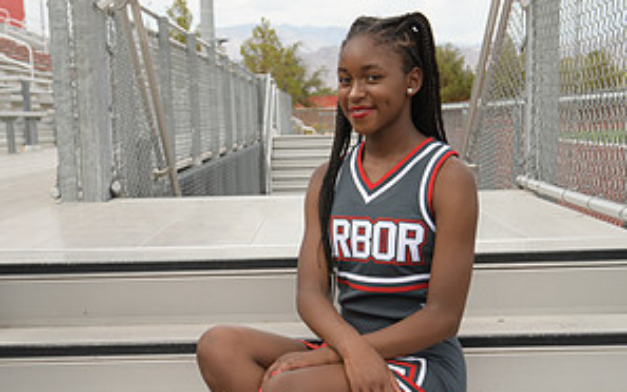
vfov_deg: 17.5
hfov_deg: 27.8
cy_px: 322
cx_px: 315
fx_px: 1265
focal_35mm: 74
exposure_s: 1/1250
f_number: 5.6
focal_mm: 48
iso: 800
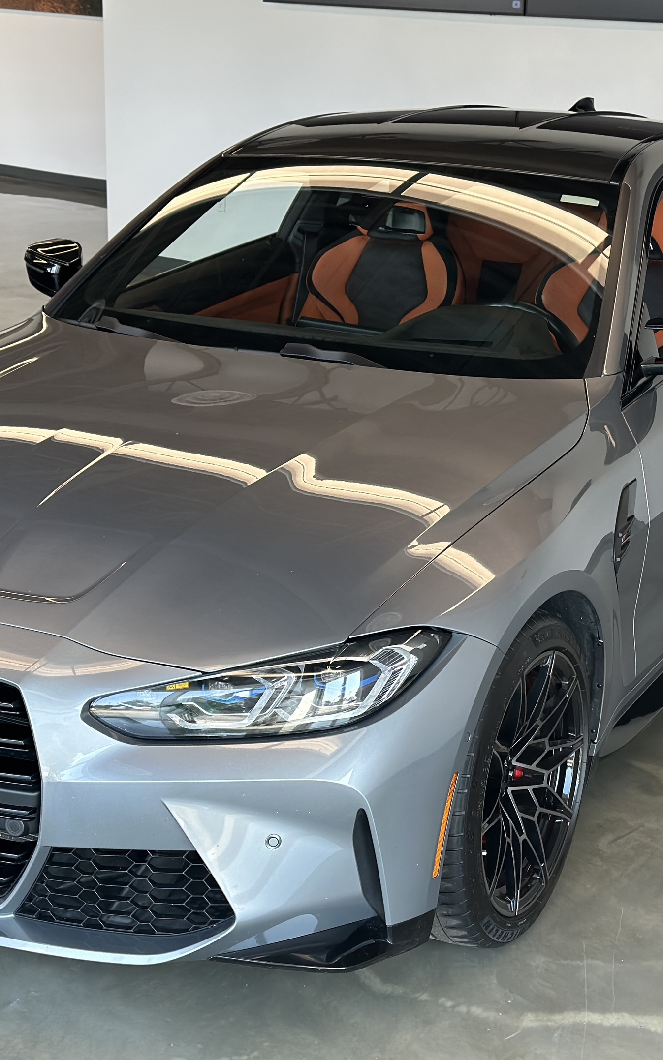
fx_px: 1966
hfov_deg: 19.1
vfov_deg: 30.2
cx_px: 294
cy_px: 531
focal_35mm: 68
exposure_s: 1/172
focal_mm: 6.86
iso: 100
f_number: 1.78
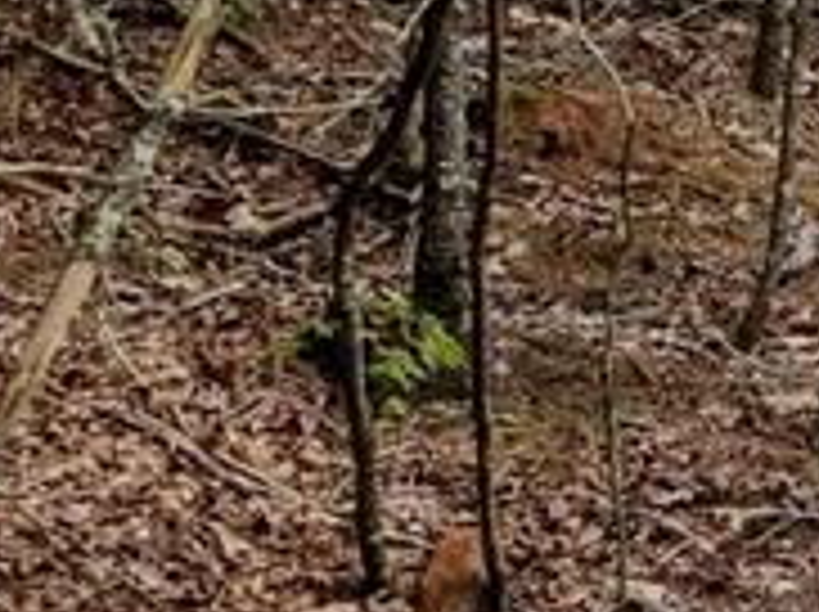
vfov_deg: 8.3
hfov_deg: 9.2
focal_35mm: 176
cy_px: -252
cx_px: 2360
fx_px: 4159
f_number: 1.8
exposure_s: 1/1000
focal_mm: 8.67
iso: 400
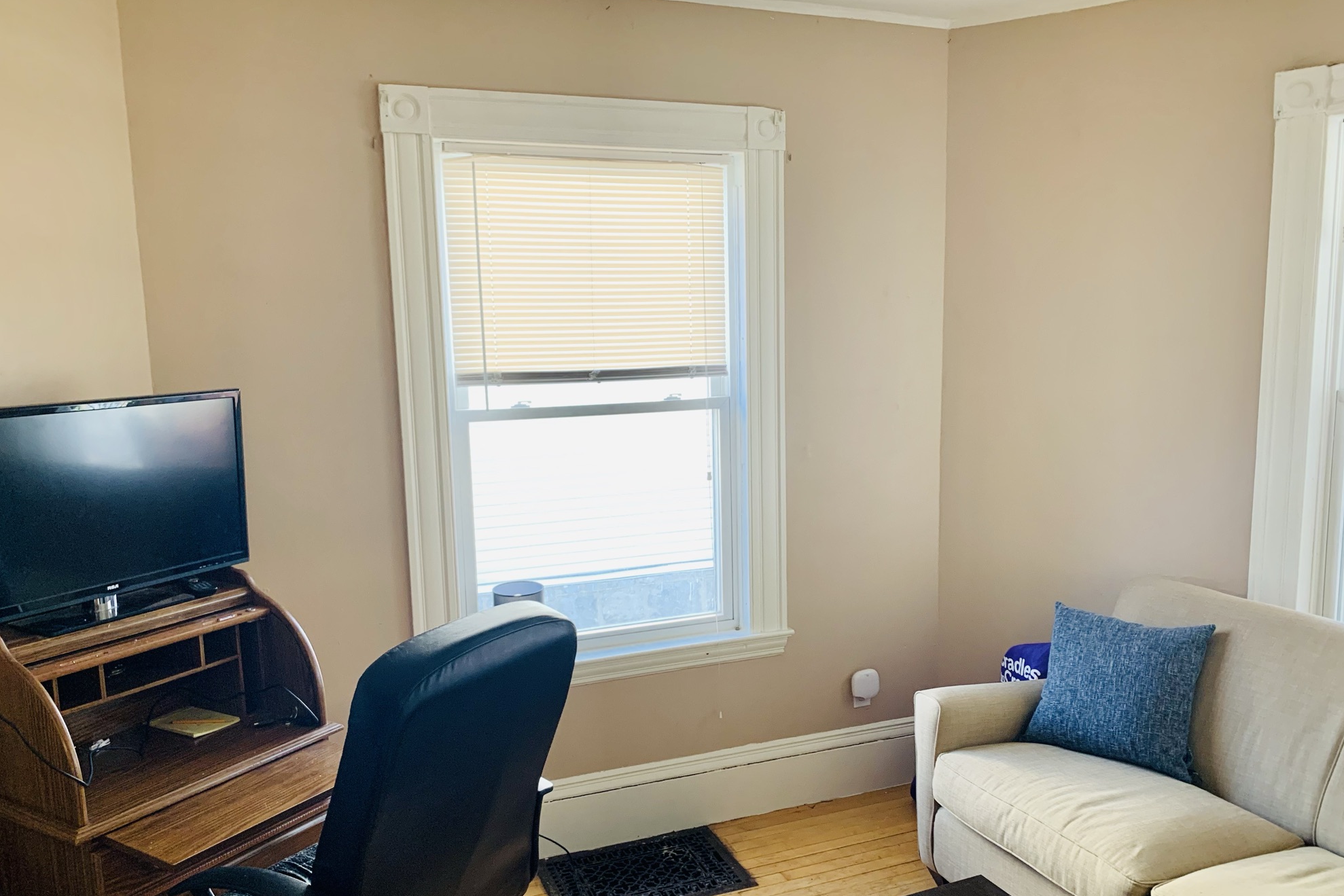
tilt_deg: -8.0
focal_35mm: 28
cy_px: 471
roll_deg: +0.6
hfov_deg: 65.5
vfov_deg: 46.4
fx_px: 1045
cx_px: 695
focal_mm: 4.25
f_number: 1.8
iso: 100
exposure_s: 1/88
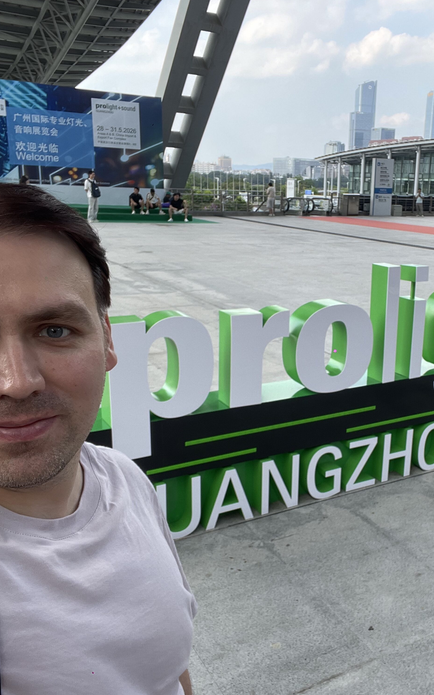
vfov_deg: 58.1
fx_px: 624
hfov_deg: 37.3
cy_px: 350
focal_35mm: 33
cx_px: 332
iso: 25
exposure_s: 1/180
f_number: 2.2
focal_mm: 2.71
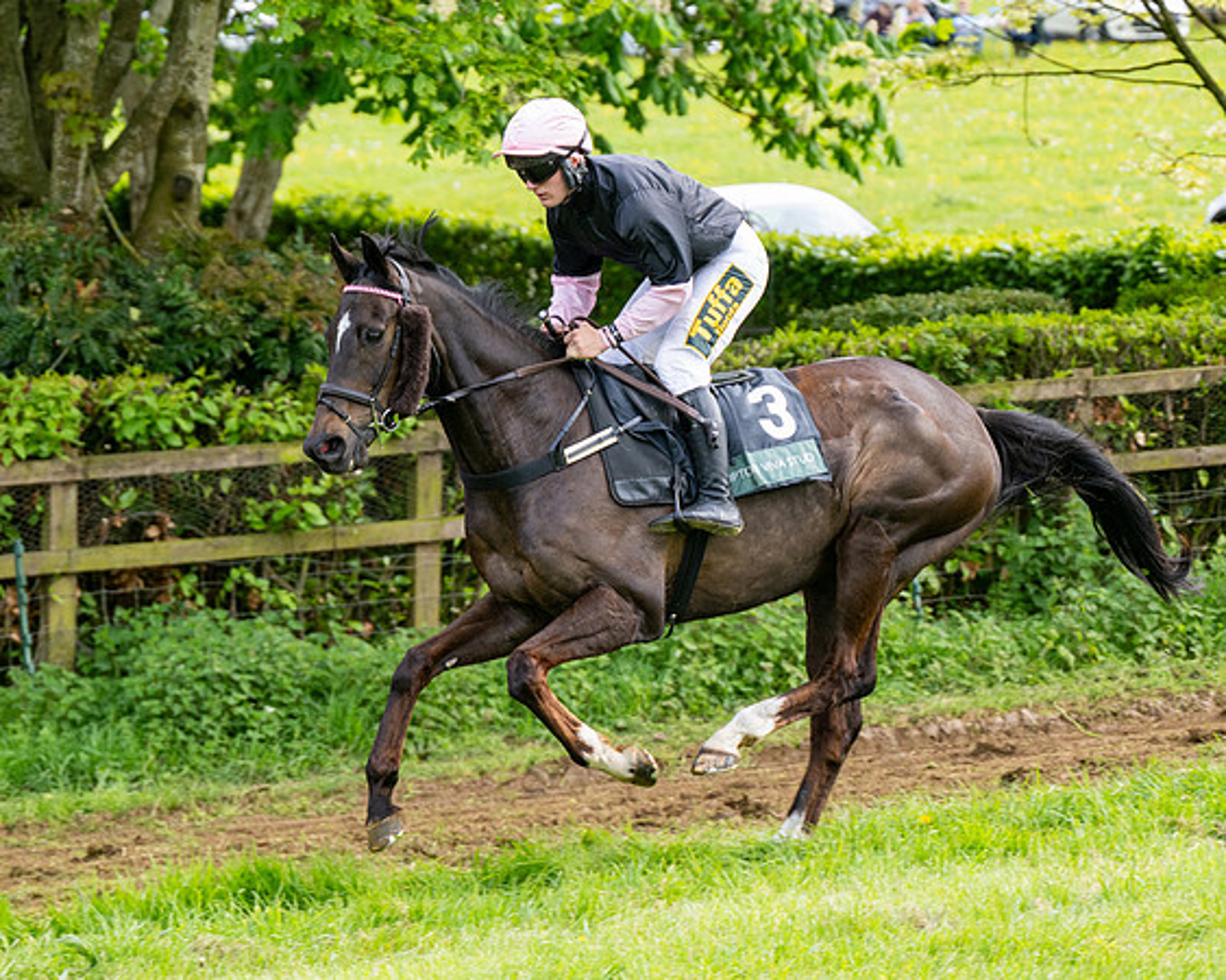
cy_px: 431
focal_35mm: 167
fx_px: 6041
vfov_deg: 9.3
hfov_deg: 11.6
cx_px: 667
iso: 400
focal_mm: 110
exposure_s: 1/1000
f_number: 4
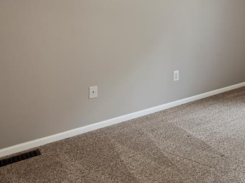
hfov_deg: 42.0
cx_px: 262
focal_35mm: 36
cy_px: 11
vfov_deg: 36.6
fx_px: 255
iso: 100
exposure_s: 1/4
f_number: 4
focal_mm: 16
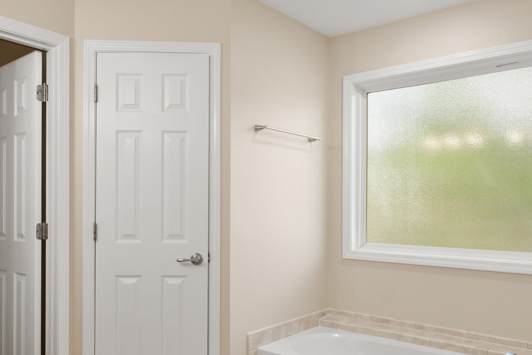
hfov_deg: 59.8
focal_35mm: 31
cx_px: 211
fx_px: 458
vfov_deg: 42.2
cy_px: 210
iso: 200
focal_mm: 10
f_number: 9
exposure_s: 1/3
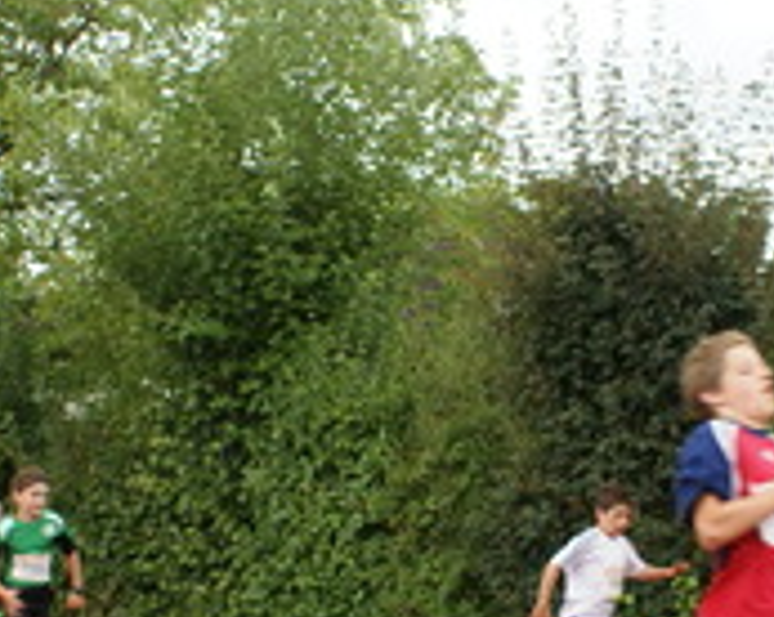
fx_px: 2014
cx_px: 506
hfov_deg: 21.7
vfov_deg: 17.3
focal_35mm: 88
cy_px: 483
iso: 100
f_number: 5
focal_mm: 20
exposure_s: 1/200
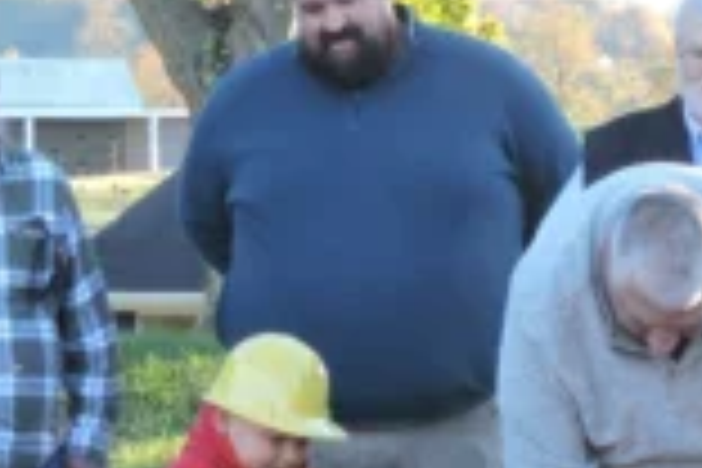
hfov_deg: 6.6
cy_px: 446
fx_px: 6084
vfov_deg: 4.4
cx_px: 691
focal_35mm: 312
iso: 100
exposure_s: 1/60
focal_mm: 12.5
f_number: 3.9
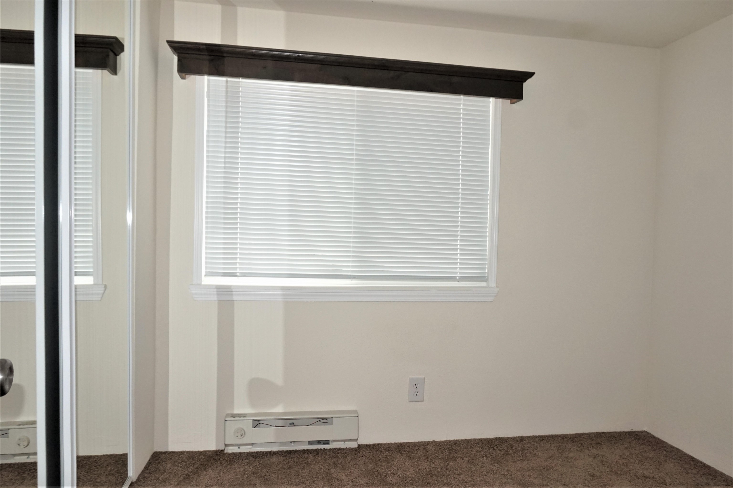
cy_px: 244
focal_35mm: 24
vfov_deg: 53.1
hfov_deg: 73.8
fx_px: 488
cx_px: 366
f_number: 6.3
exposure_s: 1/80
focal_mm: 16
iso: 640
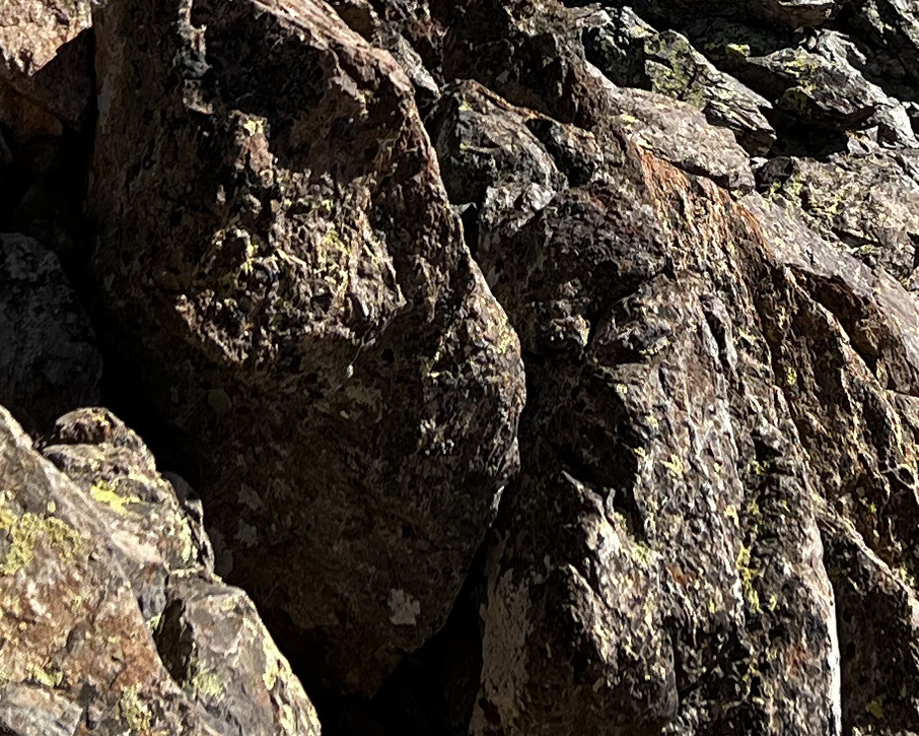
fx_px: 3047
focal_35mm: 112
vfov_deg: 12.7
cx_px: 625
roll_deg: +5.0
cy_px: -531
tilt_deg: +0.7
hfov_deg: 17.1
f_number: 1.5
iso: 50
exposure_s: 1/3460
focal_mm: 5.7
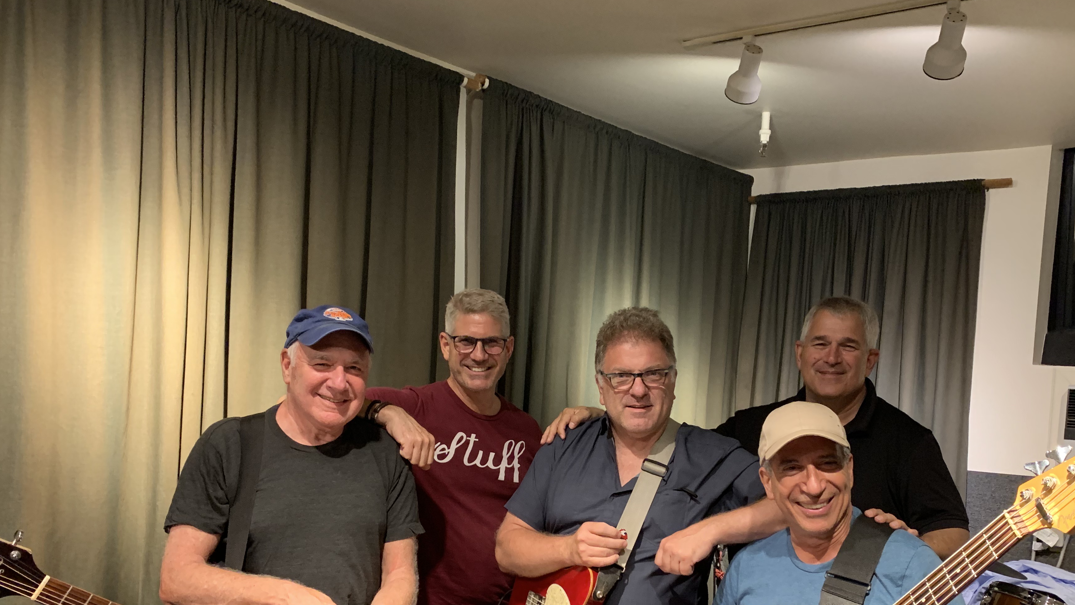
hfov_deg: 59.5
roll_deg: -3.2
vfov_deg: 35.1
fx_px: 941
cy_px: 426
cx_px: 554
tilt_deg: -3.8
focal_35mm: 33
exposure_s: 1/30
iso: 400
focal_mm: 4.25
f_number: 1.8
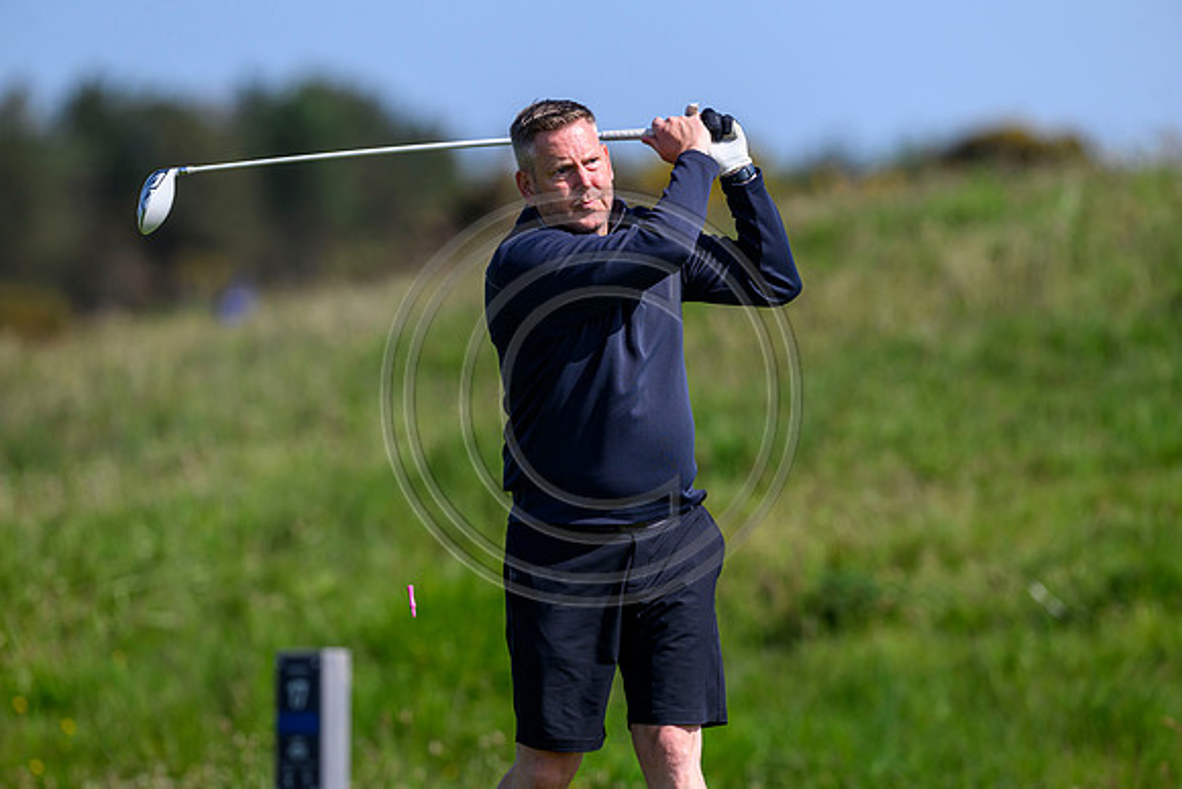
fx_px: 13136
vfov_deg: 3.4
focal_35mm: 400
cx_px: 591
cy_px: 394
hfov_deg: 5.2
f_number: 4.5
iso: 500
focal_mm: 400
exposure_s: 1/4000
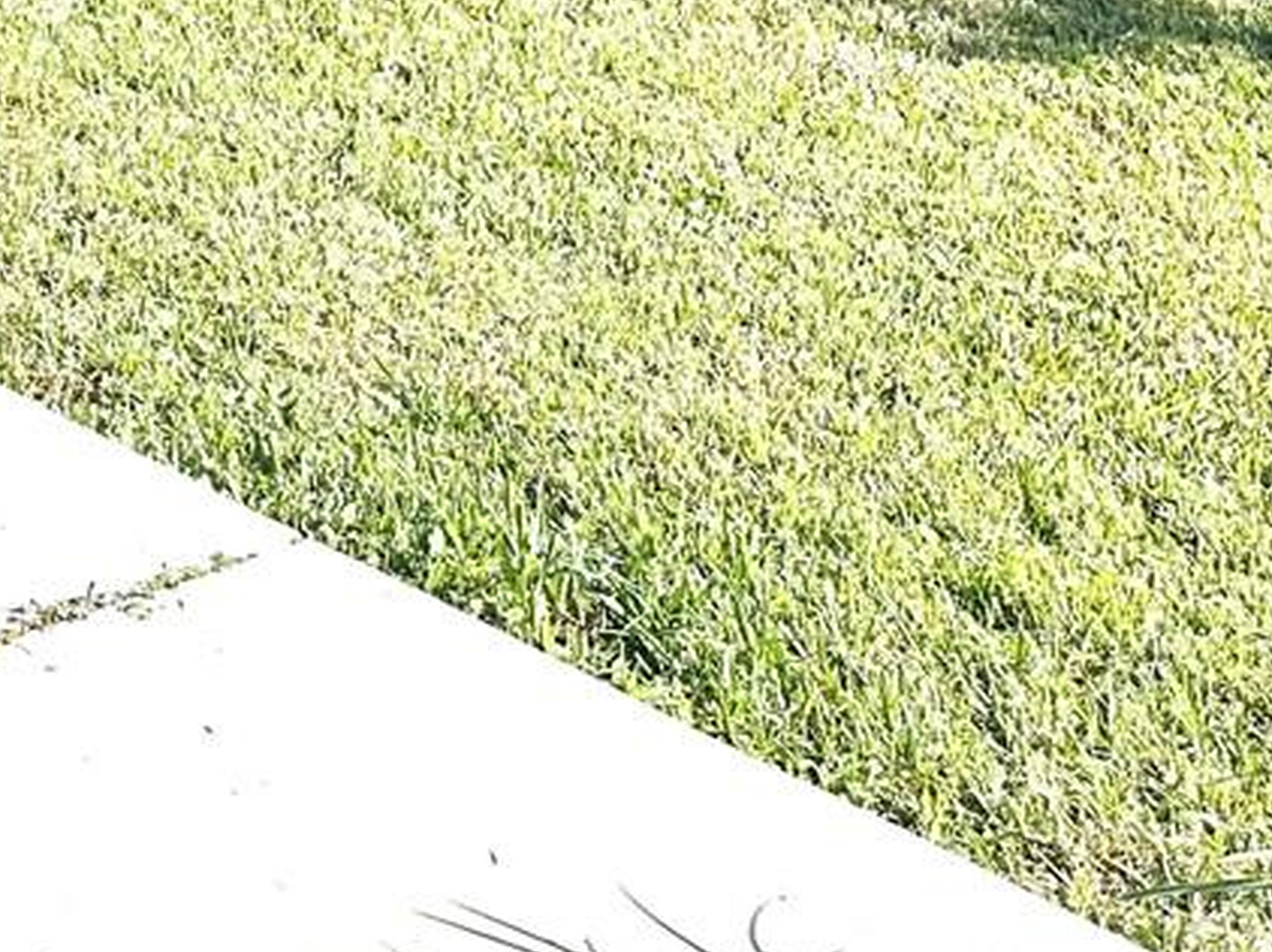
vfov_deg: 14.8
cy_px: -578
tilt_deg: -7.7
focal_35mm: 91
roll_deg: -4.4
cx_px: -621
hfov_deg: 19.0
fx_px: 3342
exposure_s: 1/4184
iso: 80
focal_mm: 6.86
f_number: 1.78
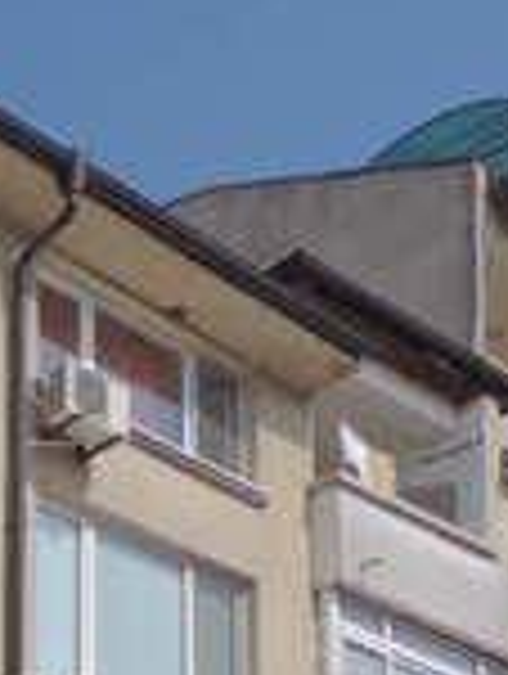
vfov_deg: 19.6
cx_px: -261
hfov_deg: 16.6
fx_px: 1580
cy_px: 1118
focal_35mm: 81
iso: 125
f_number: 3.3
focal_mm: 4.3
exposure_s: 1/2000
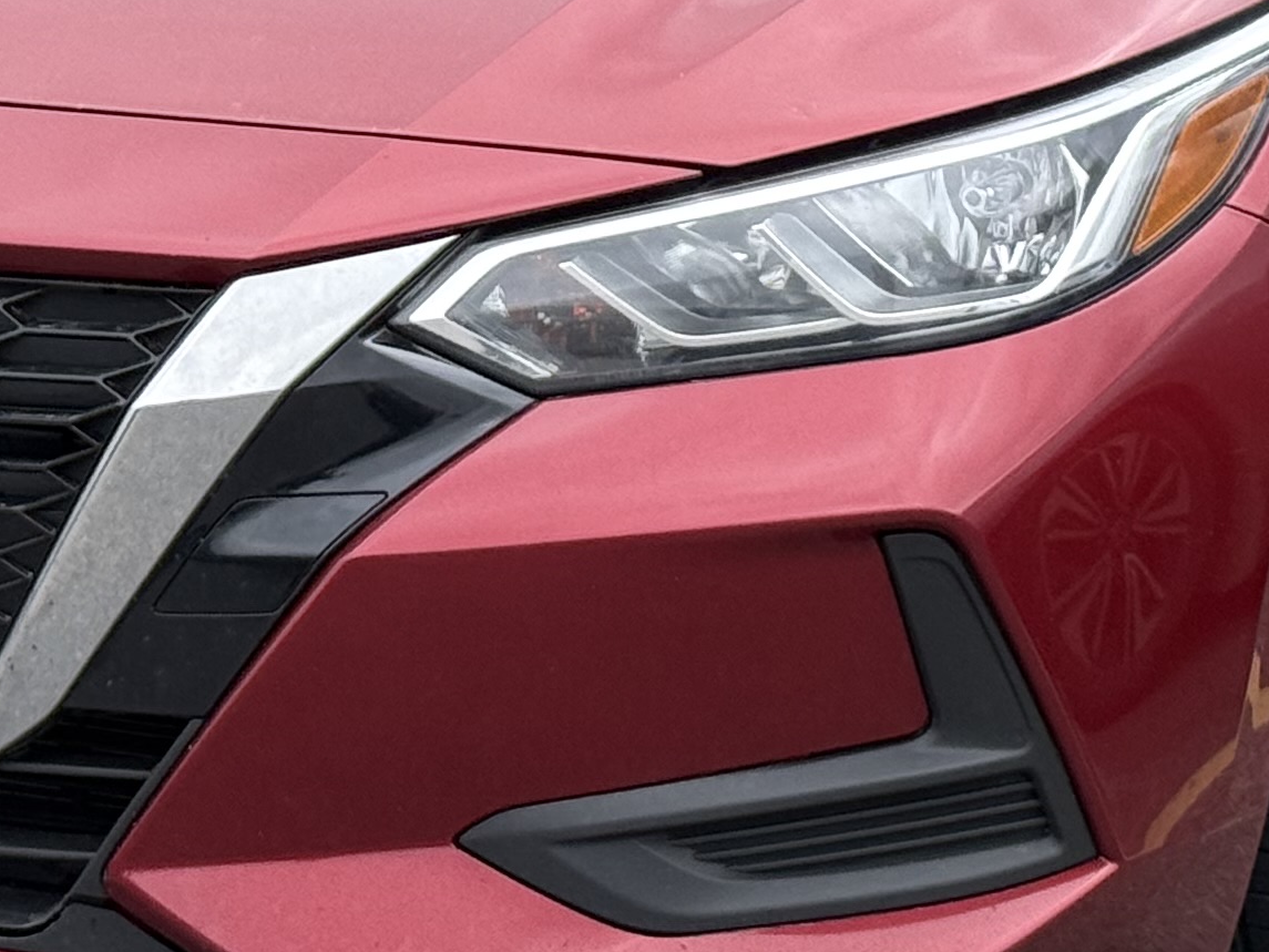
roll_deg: -0.3
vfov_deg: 8.7
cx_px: 418
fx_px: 6196
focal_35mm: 169
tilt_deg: -5.4
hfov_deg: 11.7
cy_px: -119
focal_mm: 6.76
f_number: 1.78
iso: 64
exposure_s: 1/1203
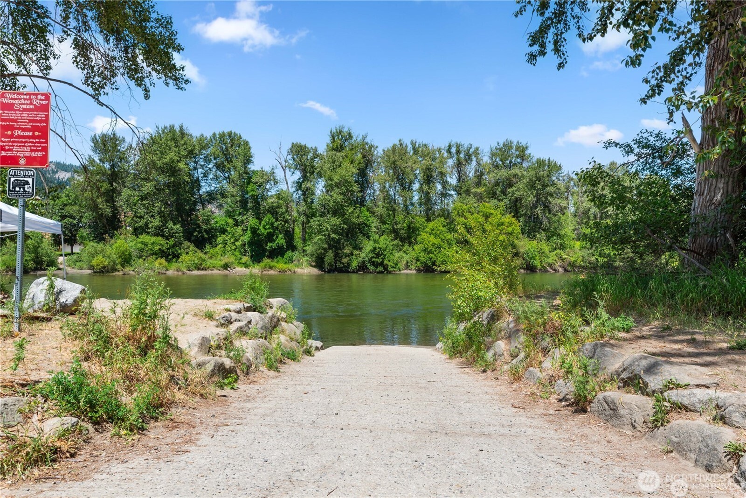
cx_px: 373
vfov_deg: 55.1
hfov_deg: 76.1
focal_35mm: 23
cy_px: 249
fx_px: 477
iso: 100
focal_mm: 23
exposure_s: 1/320
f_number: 8
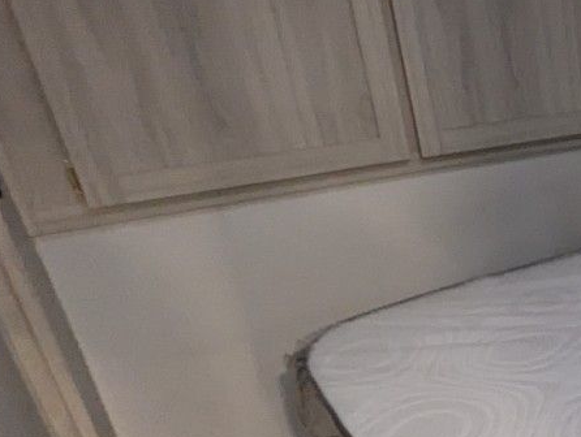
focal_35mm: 50
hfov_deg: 28.7
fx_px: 841
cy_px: 356
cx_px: 808
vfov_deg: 28.5
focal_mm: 2.35
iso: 757
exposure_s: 1/24
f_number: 2.2
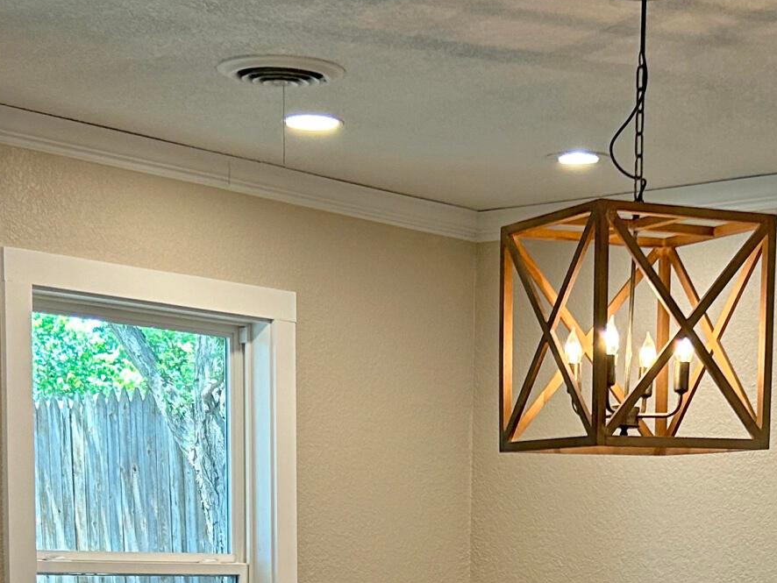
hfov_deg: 22.2
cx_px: 509
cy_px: 806
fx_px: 1976
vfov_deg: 15.8
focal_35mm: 88
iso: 100
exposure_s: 1/120
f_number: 1.5
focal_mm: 5.7
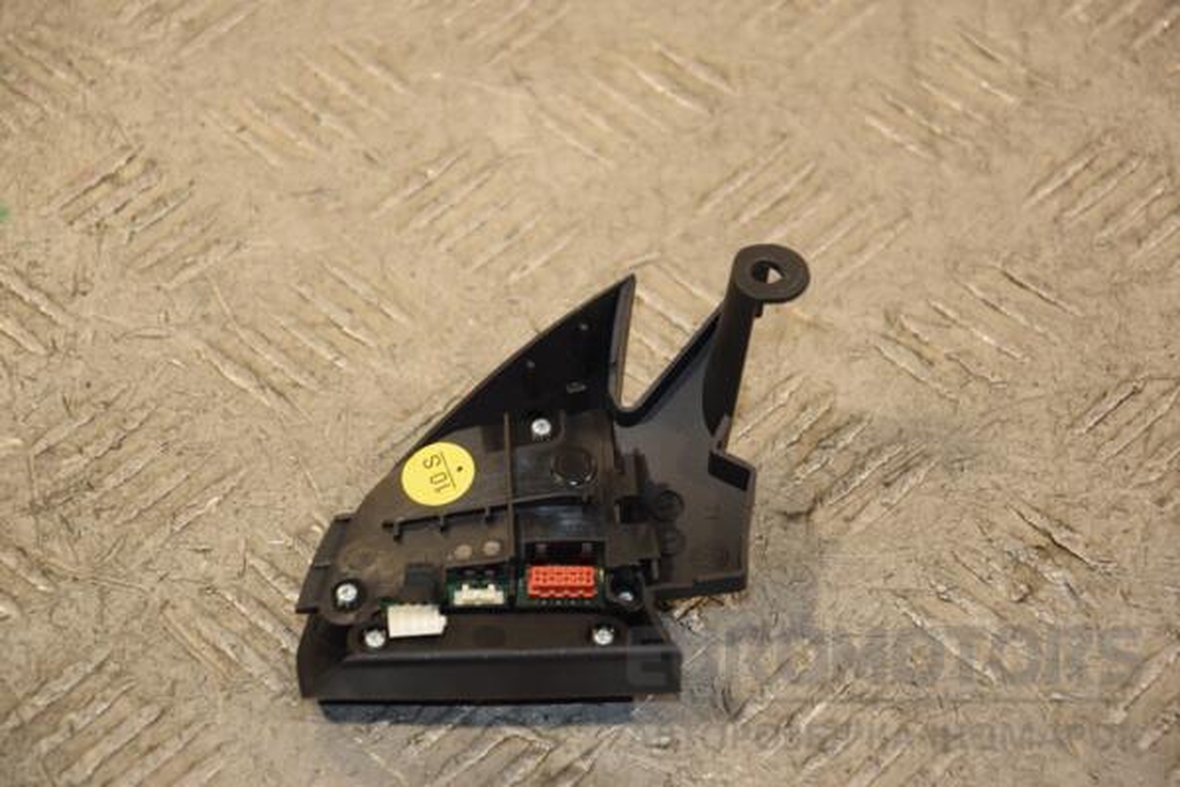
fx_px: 4425
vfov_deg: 10.2
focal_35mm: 135
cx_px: 590
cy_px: 394
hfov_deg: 15.2
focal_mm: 90
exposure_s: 1/125
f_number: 5.6
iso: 800
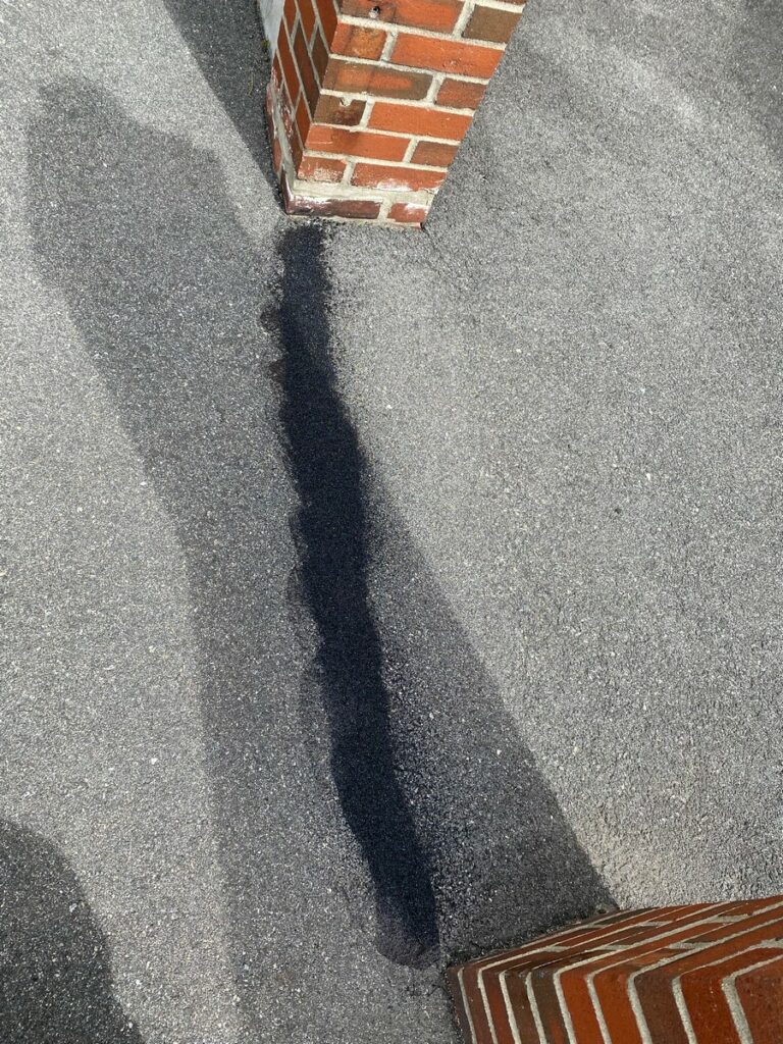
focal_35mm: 26
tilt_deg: -56.8
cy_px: 522
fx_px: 784
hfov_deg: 53.1
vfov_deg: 67.3
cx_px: 392
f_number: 1.8
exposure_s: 1/973
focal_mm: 4.25
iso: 32
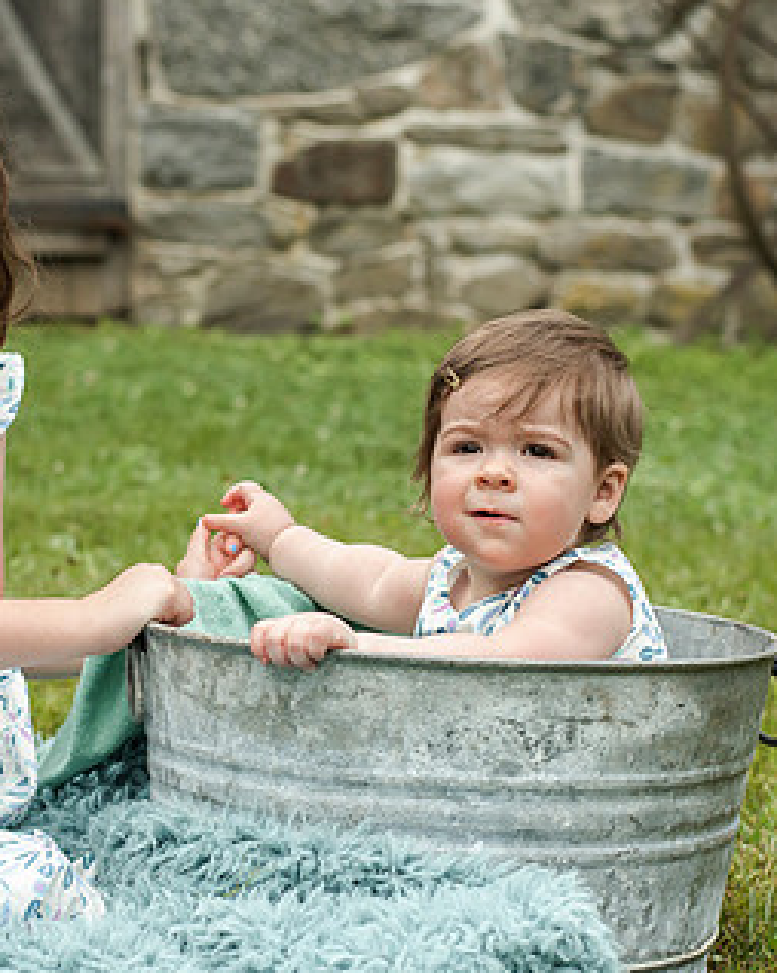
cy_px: 573
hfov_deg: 16.2
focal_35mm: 95
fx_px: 2733
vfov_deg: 20.2
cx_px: 289
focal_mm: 50
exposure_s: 1/3200
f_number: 3.5
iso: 640
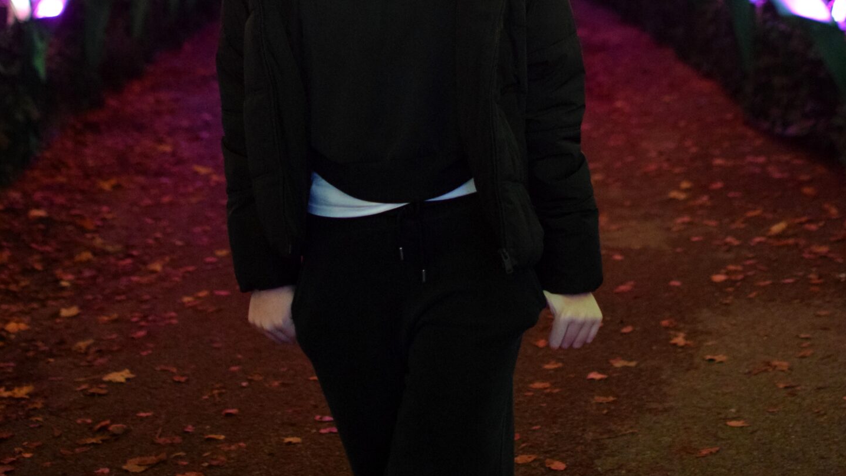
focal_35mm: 83
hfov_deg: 25.7
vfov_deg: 14.0
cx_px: 423
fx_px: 1857
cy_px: -146
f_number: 2
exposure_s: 1/100
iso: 3200
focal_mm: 35
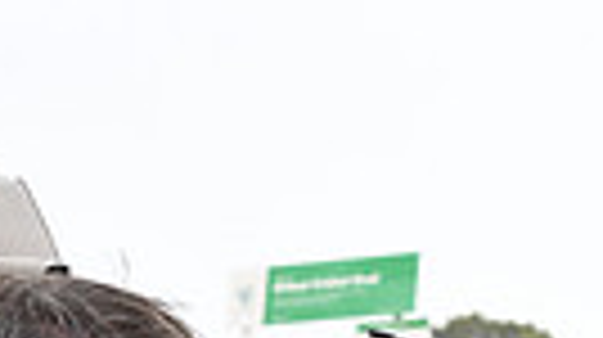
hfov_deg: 9.2
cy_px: 831
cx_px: -310
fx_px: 3625
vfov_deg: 5.2
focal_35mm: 227
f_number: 9
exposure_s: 1/160
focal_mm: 50
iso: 500
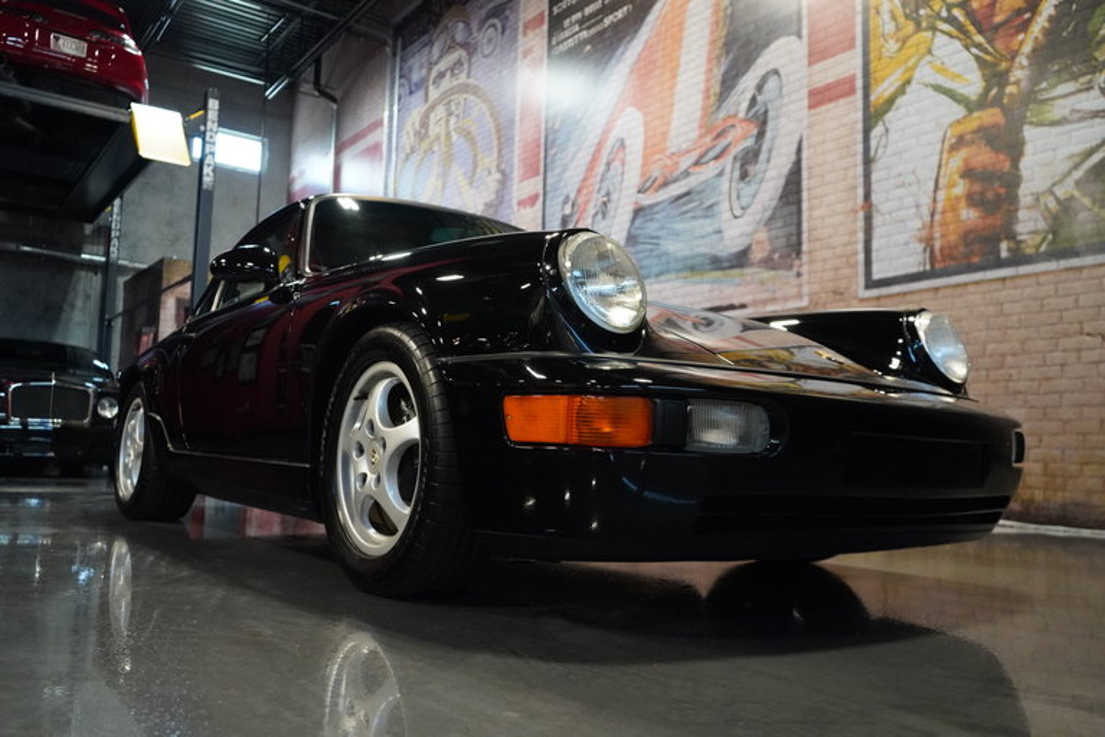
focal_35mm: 28
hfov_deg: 65.5
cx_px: 552
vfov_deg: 46.4
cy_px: 368
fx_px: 860
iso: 10000
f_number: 3.5
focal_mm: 28
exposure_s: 1/160
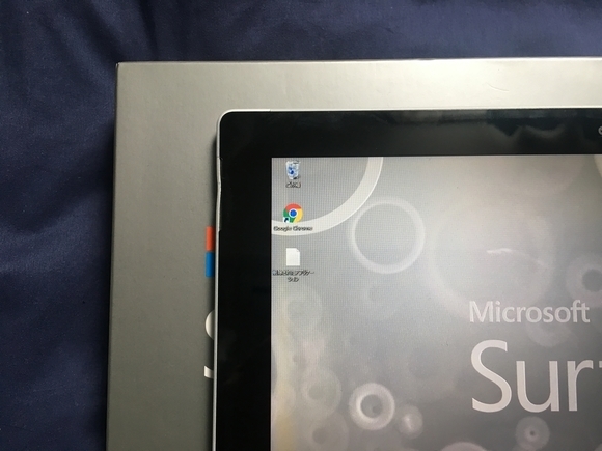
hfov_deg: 61.7
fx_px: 504
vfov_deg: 48.2
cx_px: 301
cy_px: 226
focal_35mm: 29
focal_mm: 4.15
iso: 80
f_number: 2.2
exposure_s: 1/30
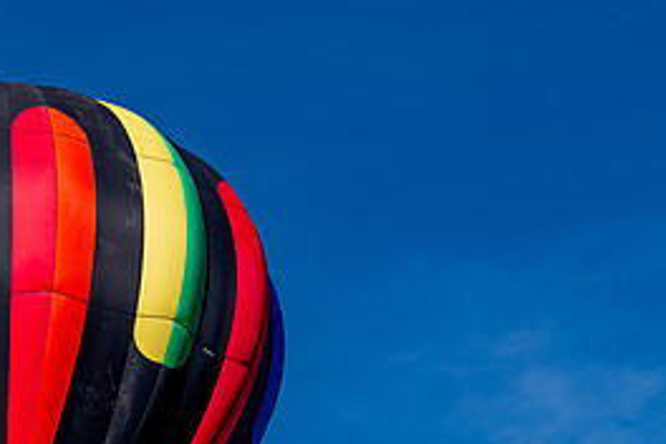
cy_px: 454
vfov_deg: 5.5
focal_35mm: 248
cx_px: 28
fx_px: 4588
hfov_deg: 8.3
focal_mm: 92
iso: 400
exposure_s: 1/3200
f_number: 5.3
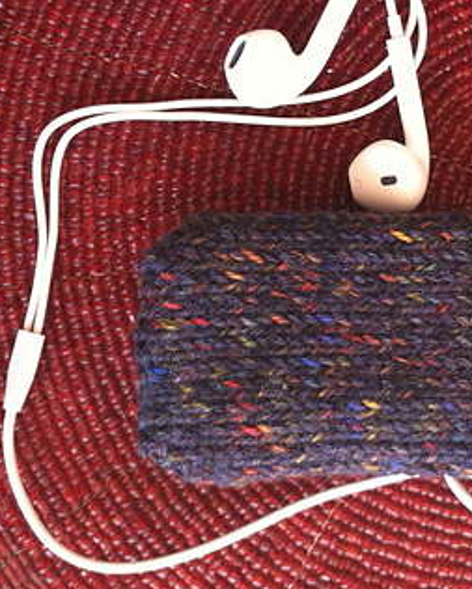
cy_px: 318
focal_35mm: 54
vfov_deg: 34.7
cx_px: 410
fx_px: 942
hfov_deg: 27.3
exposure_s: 1/15
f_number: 2.8
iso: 80
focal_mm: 3.85
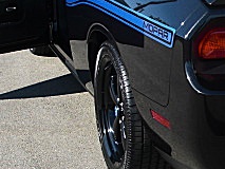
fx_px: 702
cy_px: 84
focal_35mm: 108
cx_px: 220
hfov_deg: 17.8
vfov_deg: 13.7
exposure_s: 1/400
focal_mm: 6.3
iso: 50
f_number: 2.8
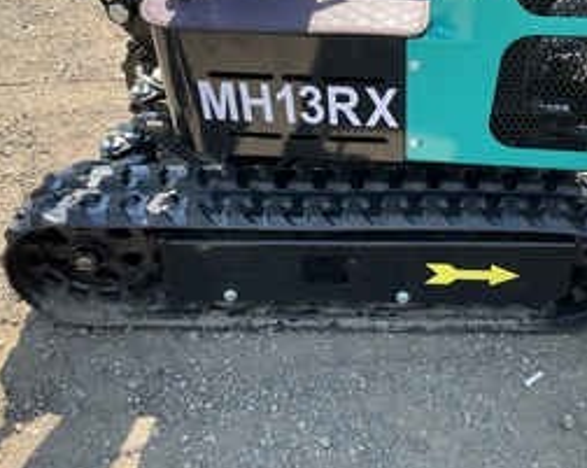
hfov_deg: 40.7
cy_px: 165
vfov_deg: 33.2
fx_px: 781
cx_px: 389
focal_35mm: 45
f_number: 1.8
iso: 25
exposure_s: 1/378
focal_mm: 3
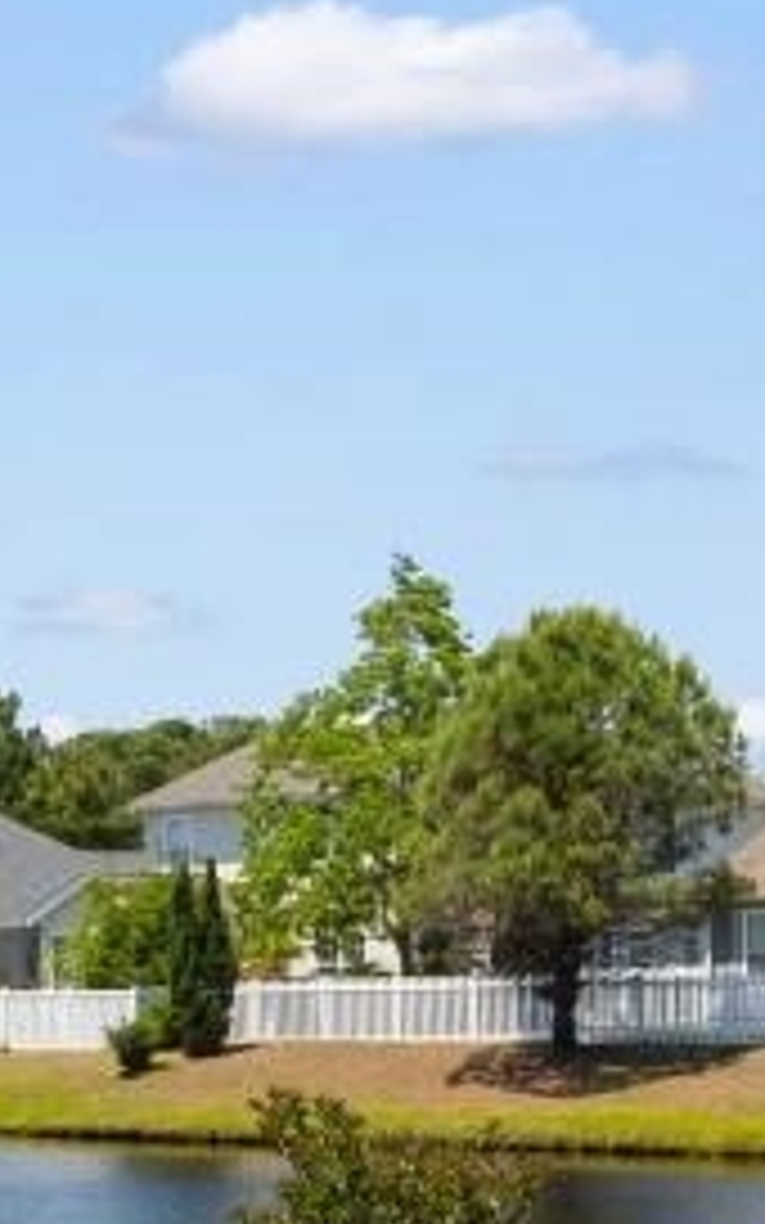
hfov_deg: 13.3
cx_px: 36
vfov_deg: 21.1
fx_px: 3236
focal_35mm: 97
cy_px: 1004
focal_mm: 11
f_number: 8
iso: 100
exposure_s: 1/250
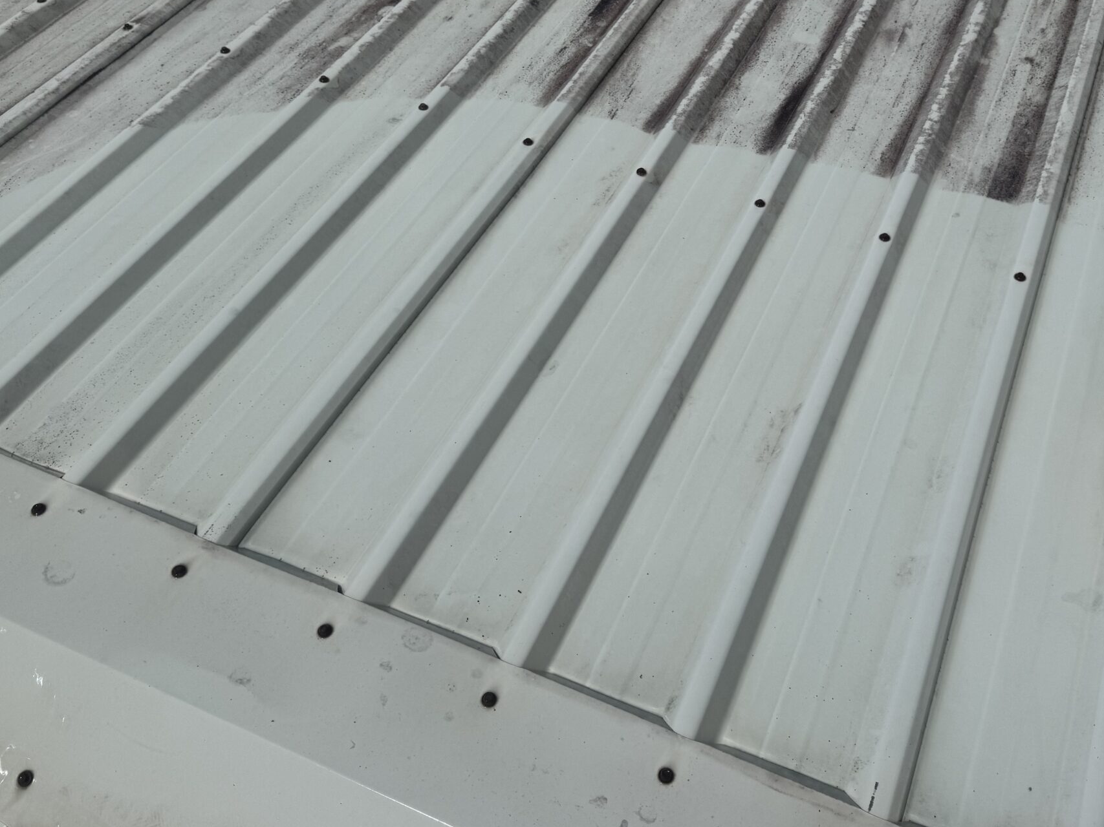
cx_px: 631
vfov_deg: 39.3
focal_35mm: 36
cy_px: 295
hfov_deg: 51.2
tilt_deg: -55.0
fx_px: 1148
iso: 64
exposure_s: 1/15152
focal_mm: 6.76
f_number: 1.78
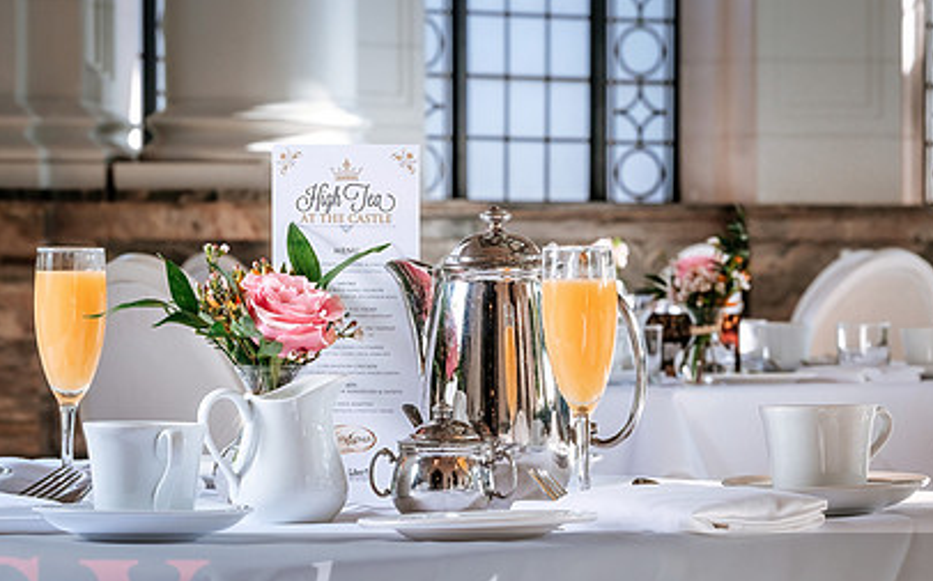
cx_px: 620
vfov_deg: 8.4
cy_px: 295
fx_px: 3963
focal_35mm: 156
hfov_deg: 13.4
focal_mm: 71.5
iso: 200
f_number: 8
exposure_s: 1/125
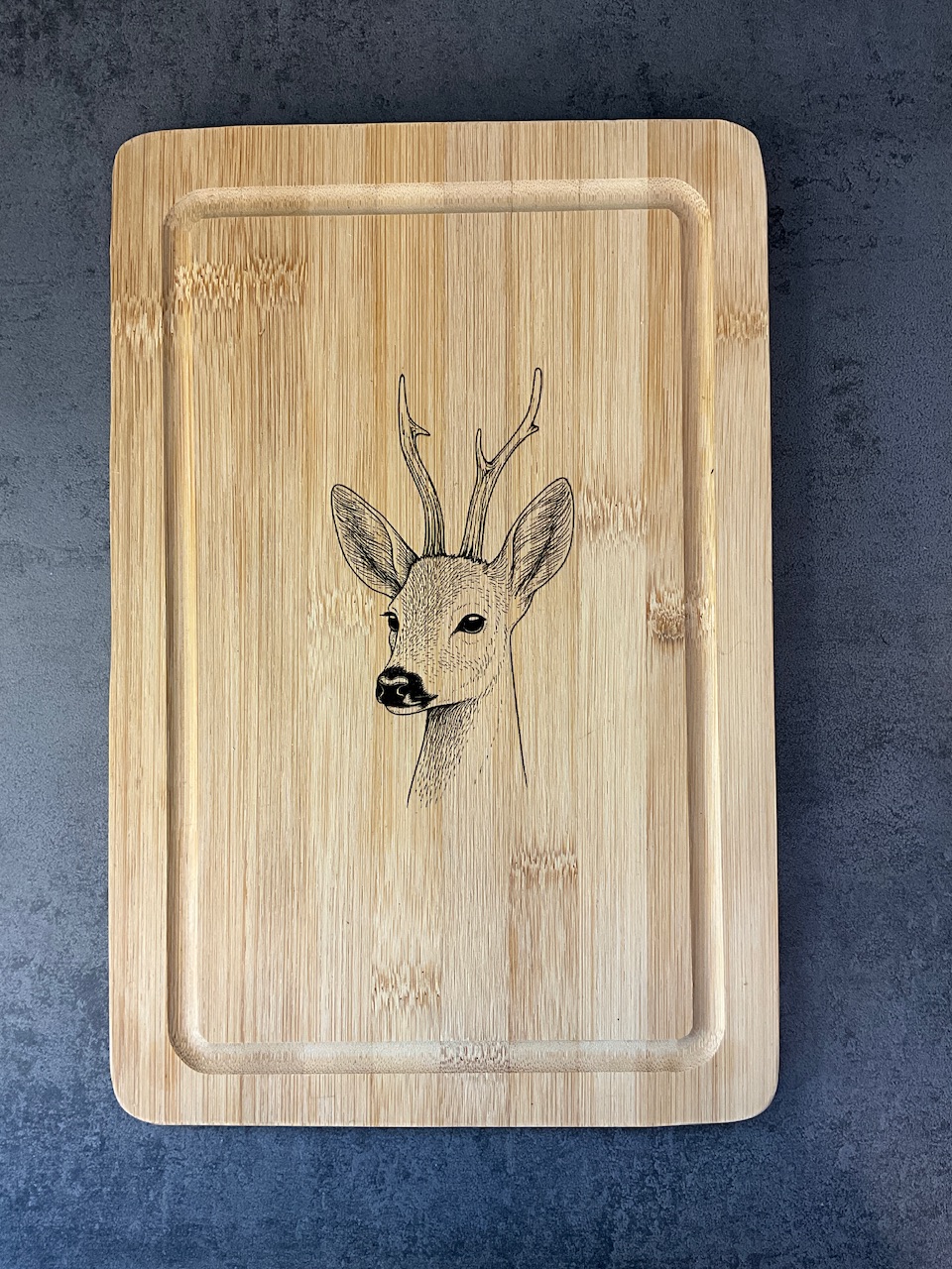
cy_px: 634
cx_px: 476
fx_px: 1063
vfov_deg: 61.7
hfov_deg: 48.2
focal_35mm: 29
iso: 64
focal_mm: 3
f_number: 1.8
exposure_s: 1/116
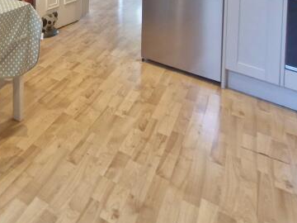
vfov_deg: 30.3
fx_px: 317
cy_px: -69
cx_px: -12
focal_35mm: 37
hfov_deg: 42.0
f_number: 2.2
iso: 320
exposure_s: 1/50
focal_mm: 1.74
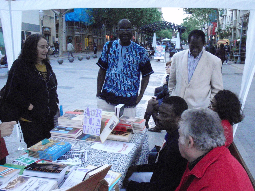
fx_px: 250
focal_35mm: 34
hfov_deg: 54.0
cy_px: 96
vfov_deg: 41.8
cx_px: 128
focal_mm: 6.07
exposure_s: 1/60
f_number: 9
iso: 1600
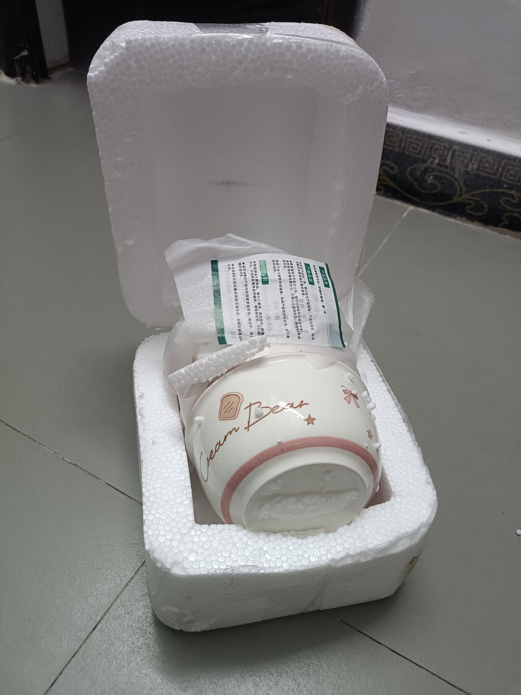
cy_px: 348
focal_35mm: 26
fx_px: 522
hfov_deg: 53.1
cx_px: 260
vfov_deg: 67.3
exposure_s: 1/33.3
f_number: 1.8
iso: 1721
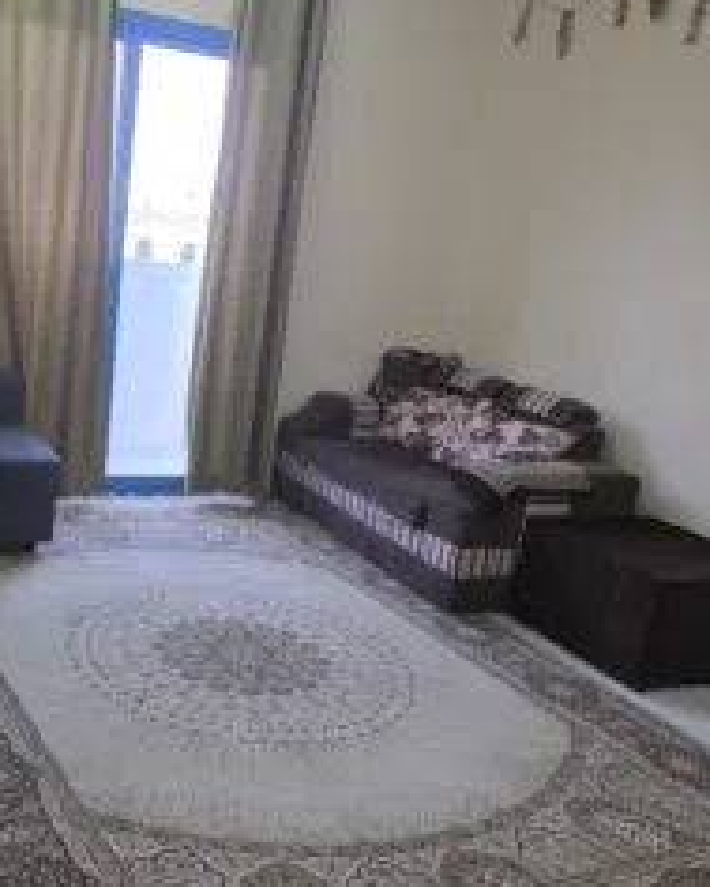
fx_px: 997
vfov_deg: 47.8
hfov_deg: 38.6
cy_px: 511
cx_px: 222
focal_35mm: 38
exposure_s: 1/100
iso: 250
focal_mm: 6.3
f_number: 1.7
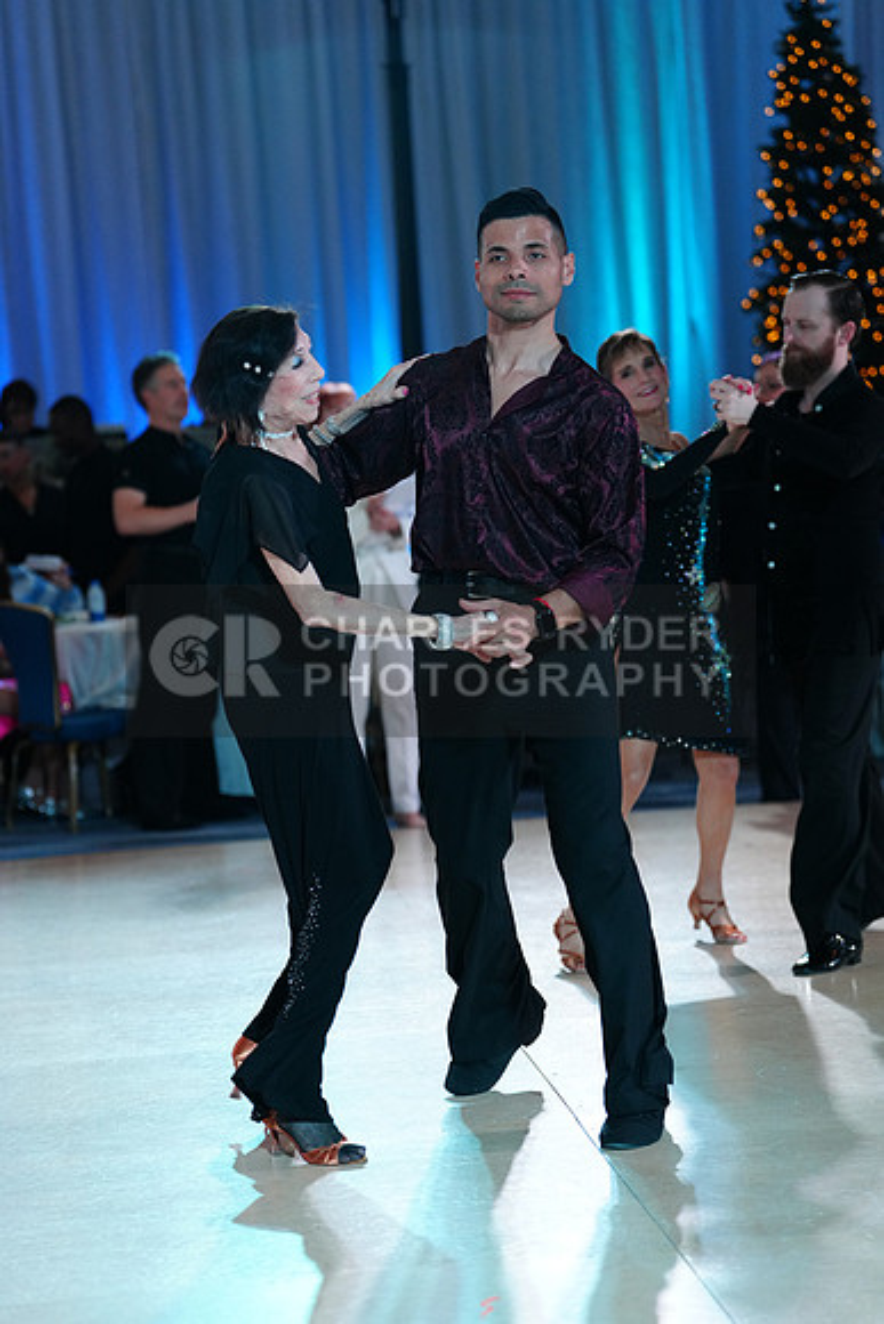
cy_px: 662
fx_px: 3644
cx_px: 442
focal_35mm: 99
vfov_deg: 20.6
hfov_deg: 13.8
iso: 2000
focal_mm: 99
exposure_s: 1/800
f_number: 2.8
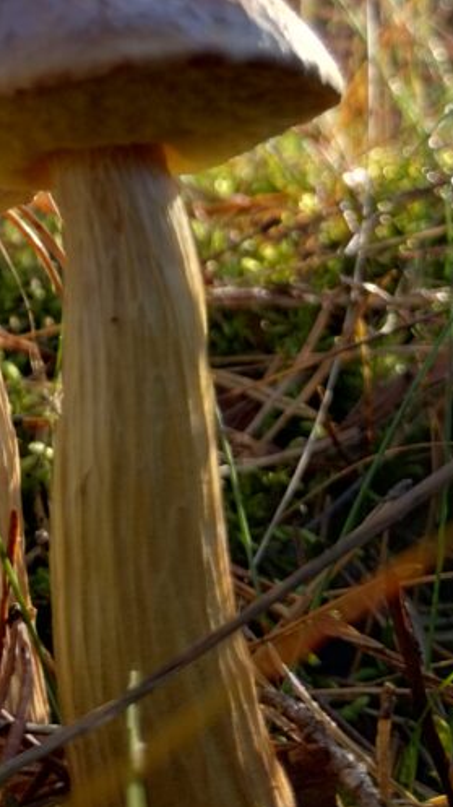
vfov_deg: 31.5
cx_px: -105
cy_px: 50
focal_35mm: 63
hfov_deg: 18.0
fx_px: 1347
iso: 104
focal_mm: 4.27
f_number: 1.8
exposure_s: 1/100
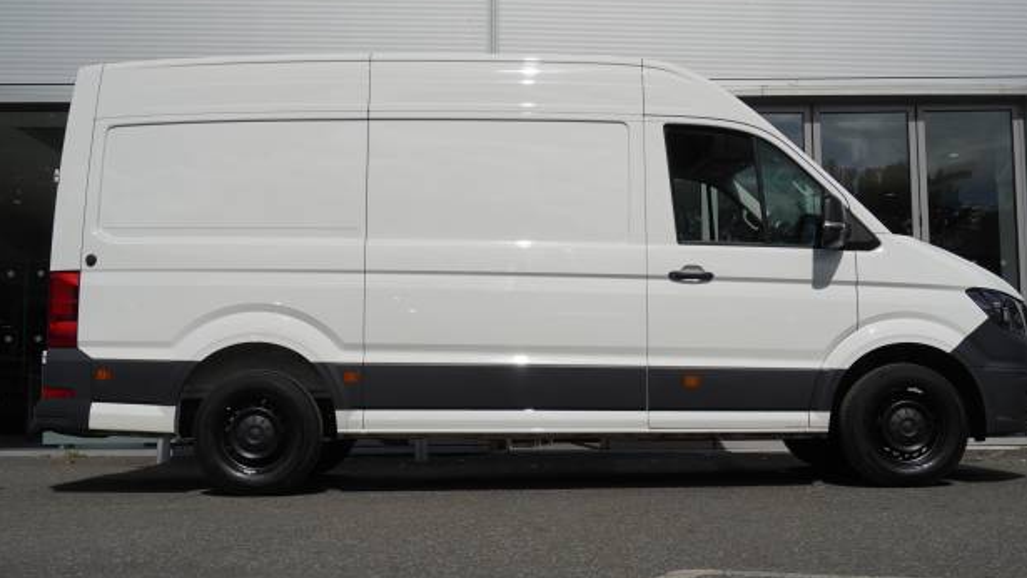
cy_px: 254
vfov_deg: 24.4
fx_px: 1334
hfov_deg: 42.1
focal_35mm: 49
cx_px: 531
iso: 400
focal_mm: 30
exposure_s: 1/3200
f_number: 6.3
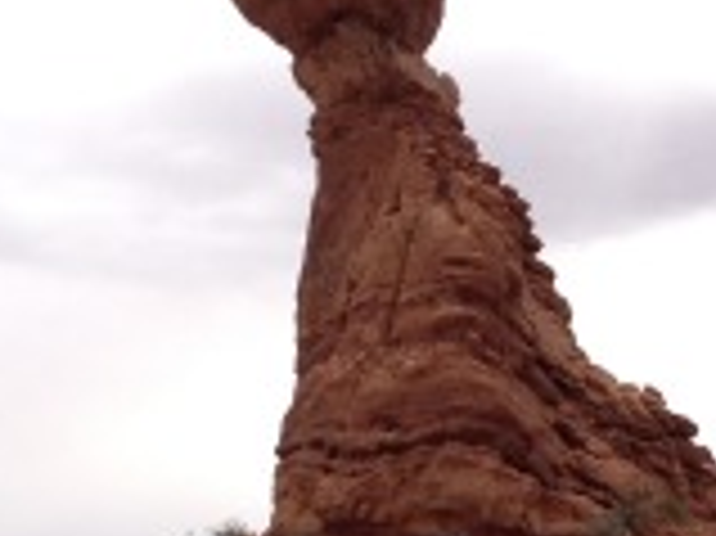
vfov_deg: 10.5
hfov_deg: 13.9
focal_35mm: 141
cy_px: 414
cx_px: 617
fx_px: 2914
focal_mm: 4.28
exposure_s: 1/1325
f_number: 2.4
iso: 50
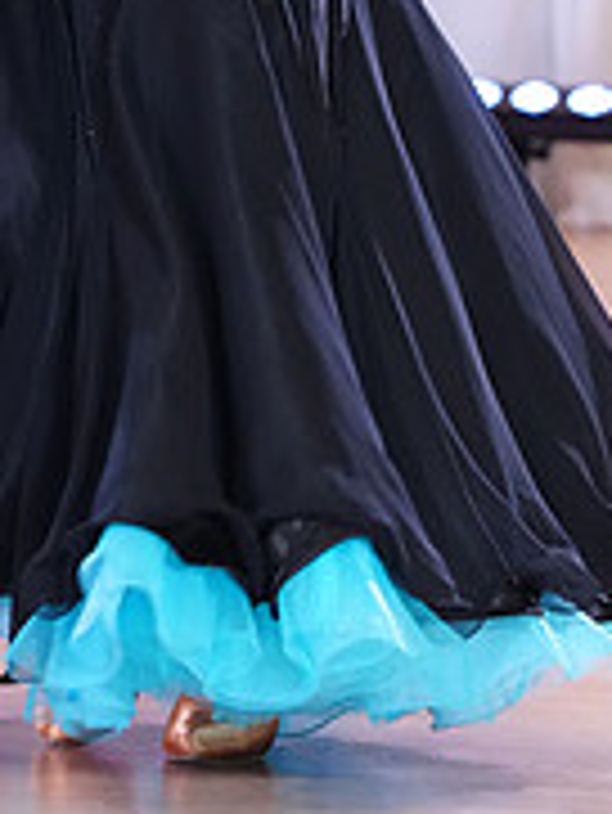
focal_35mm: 511
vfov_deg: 3.9
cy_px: -238
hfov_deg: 2.9
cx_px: 38
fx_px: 12032
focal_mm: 166
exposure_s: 1/250
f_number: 5
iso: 4000
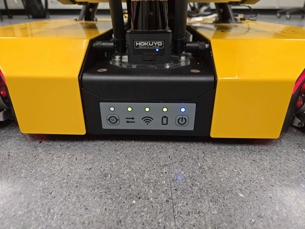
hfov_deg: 73.9
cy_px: 114
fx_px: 203
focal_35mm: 23
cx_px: 152
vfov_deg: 58.9
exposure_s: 1/120
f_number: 1.8
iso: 320
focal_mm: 5.4
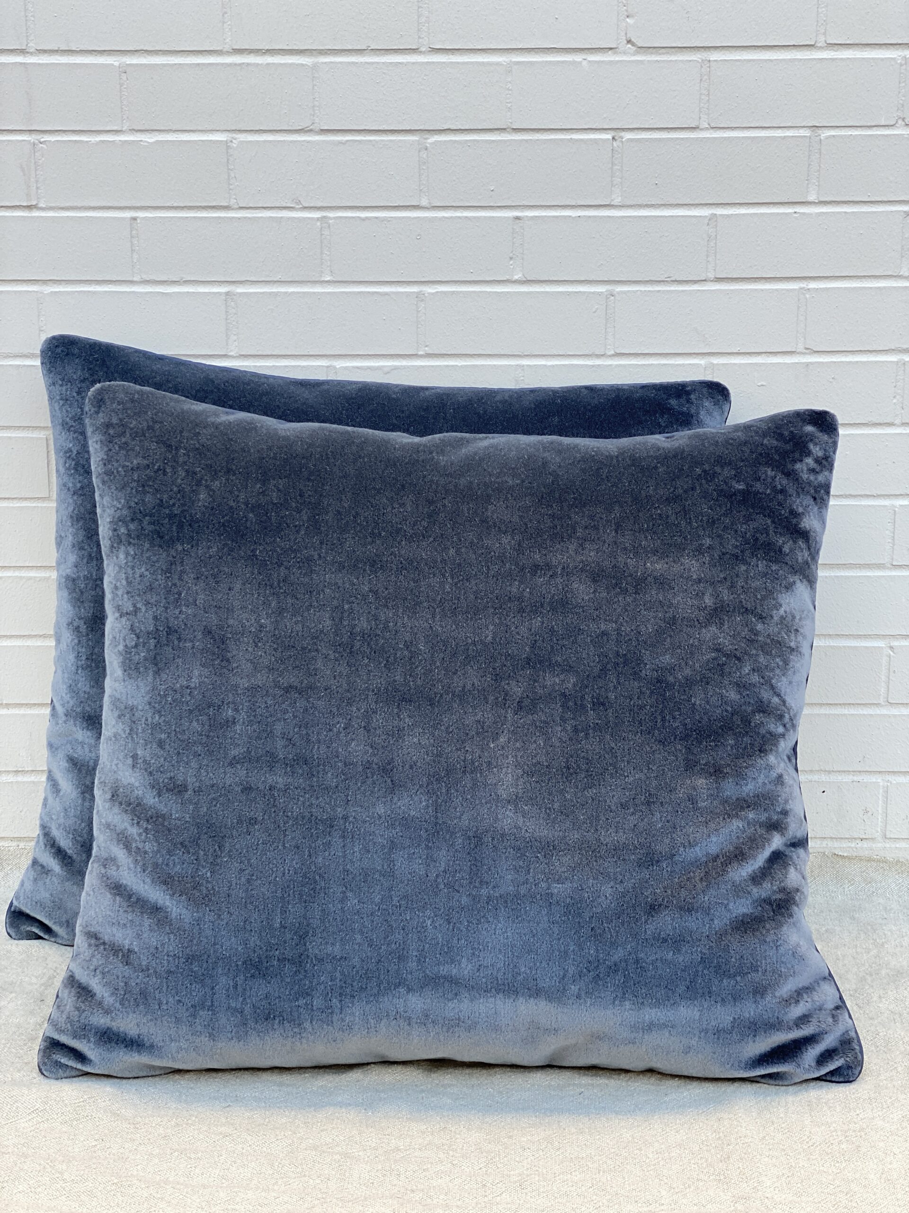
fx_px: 1821
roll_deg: +0.2
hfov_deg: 28.0
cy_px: 606
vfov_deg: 36.8
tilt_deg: -10.7
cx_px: 454
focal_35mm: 52
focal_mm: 6
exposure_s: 1/163
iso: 20
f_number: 2
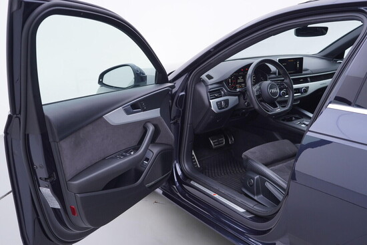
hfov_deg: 53.1
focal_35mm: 36
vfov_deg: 36.9
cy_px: 122
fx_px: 367
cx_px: 184
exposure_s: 1/50
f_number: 3.2
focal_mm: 24
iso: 125
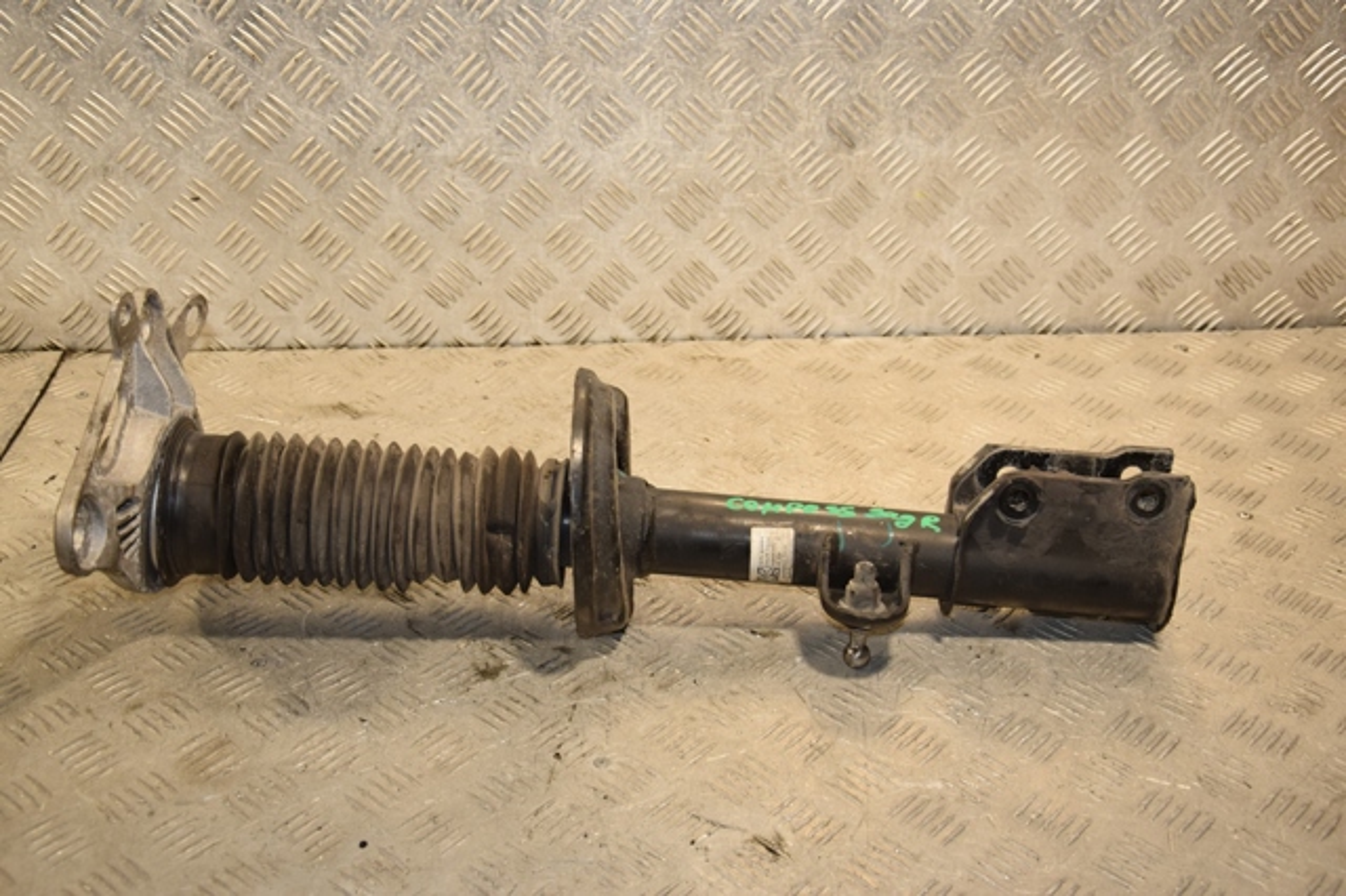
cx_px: 673
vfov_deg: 28.0
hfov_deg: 41.1
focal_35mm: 48
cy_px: 448
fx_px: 1794
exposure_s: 1/200
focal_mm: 32
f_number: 5.6
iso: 800
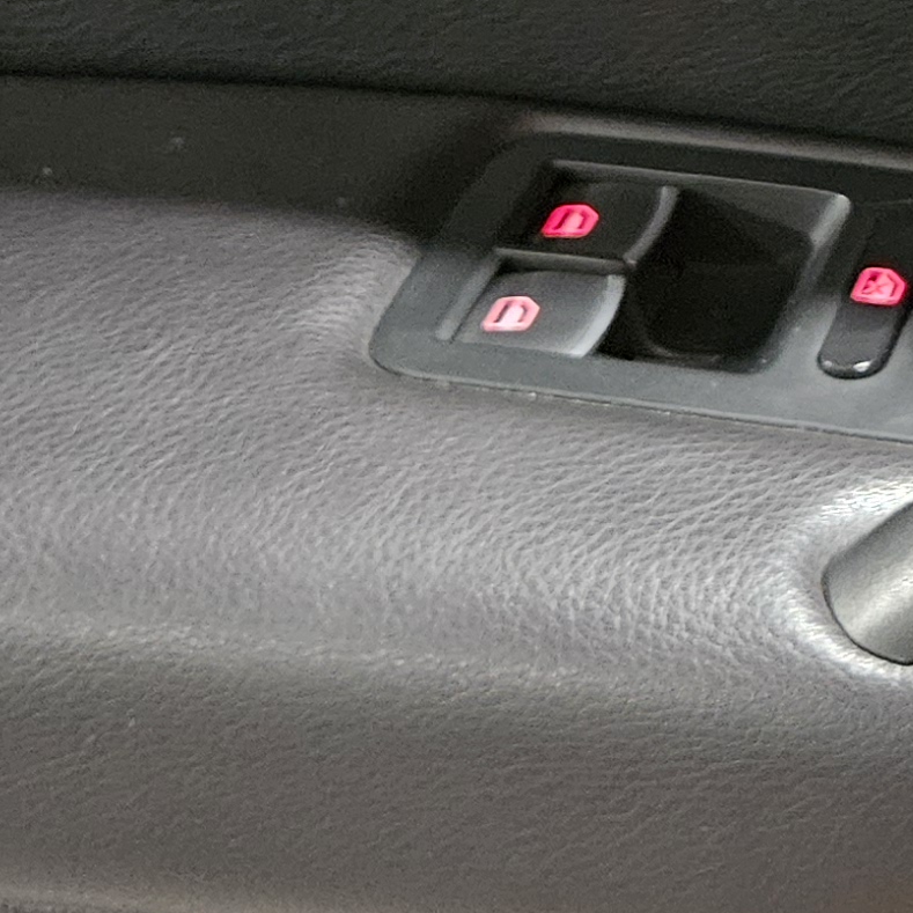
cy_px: -230
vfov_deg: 16.1
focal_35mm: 103
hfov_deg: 14.3
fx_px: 3074
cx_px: 1777
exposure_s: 1/24
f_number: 1.8
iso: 1250
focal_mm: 5.4
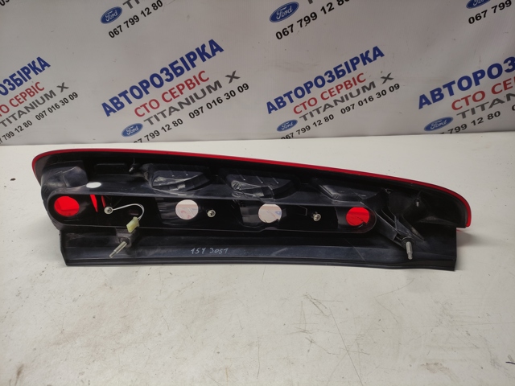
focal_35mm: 25
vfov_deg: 54.9
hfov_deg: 69.4
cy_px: 193
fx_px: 372
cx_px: 258
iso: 101
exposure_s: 1/100
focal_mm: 5.43
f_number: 1.89
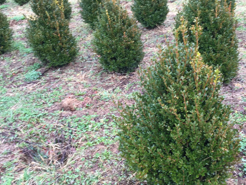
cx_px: 144
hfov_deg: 41.9
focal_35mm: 45
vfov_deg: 32.1
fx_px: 320
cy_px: 80
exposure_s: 1/60
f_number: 2.2
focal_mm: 4.15
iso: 32
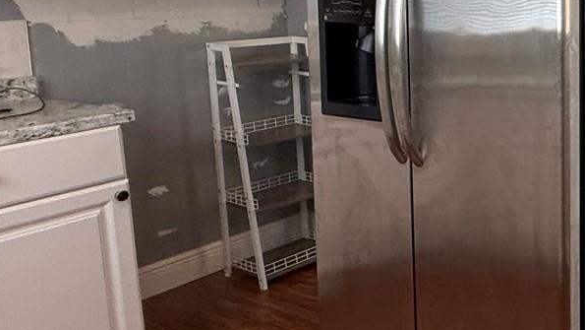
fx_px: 636
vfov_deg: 28.2
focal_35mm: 41
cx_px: 697
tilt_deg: -5.6
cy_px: 51
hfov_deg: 37.6
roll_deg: +0.4
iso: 250
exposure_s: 1/120
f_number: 2.2
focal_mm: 2.22
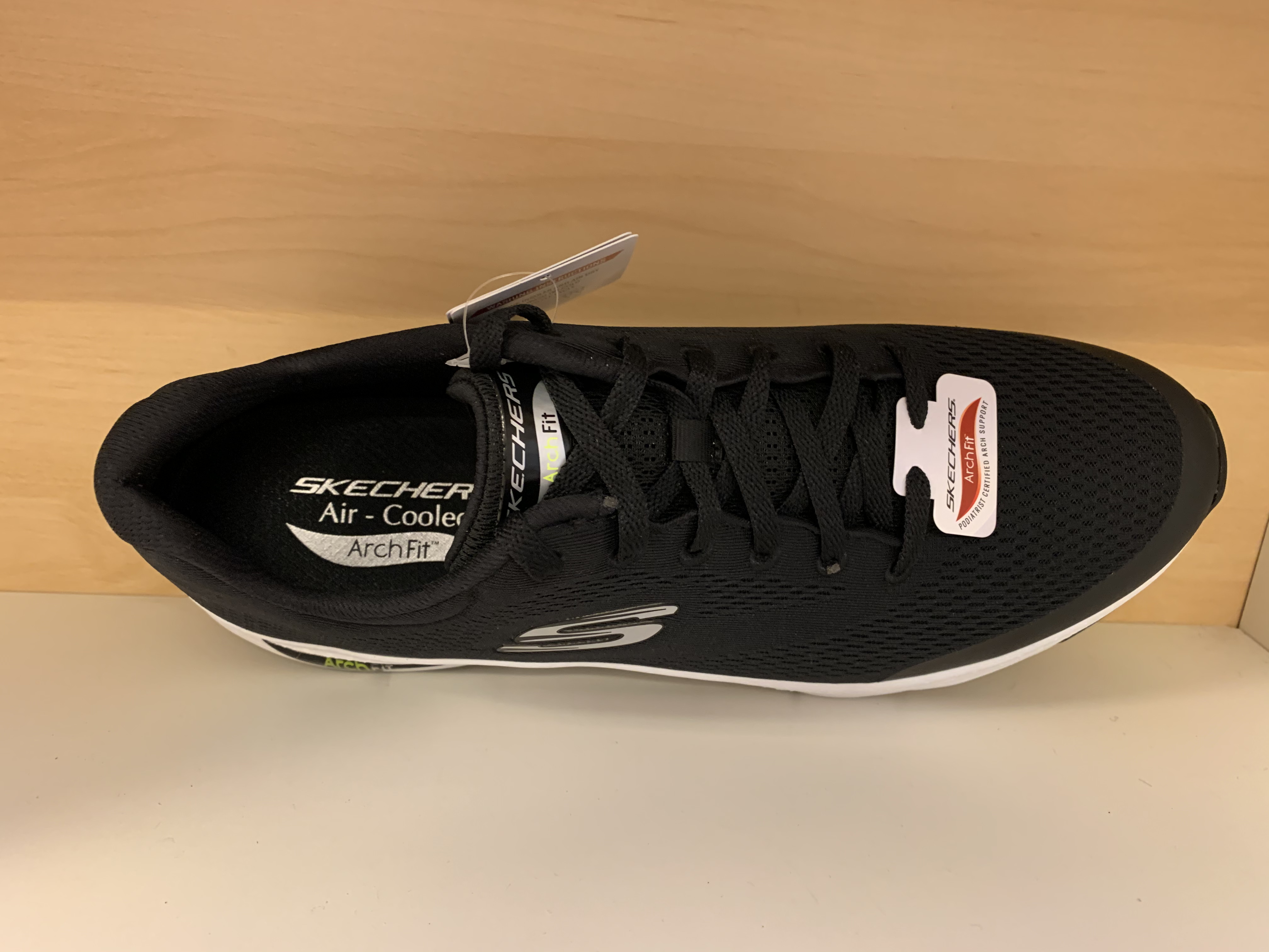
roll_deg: -3.2
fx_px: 953
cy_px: 476
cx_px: 634
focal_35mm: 26
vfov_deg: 53.1
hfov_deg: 67.3
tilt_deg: -18.2
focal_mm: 4.25
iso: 250
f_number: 1.8
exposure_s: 1/33
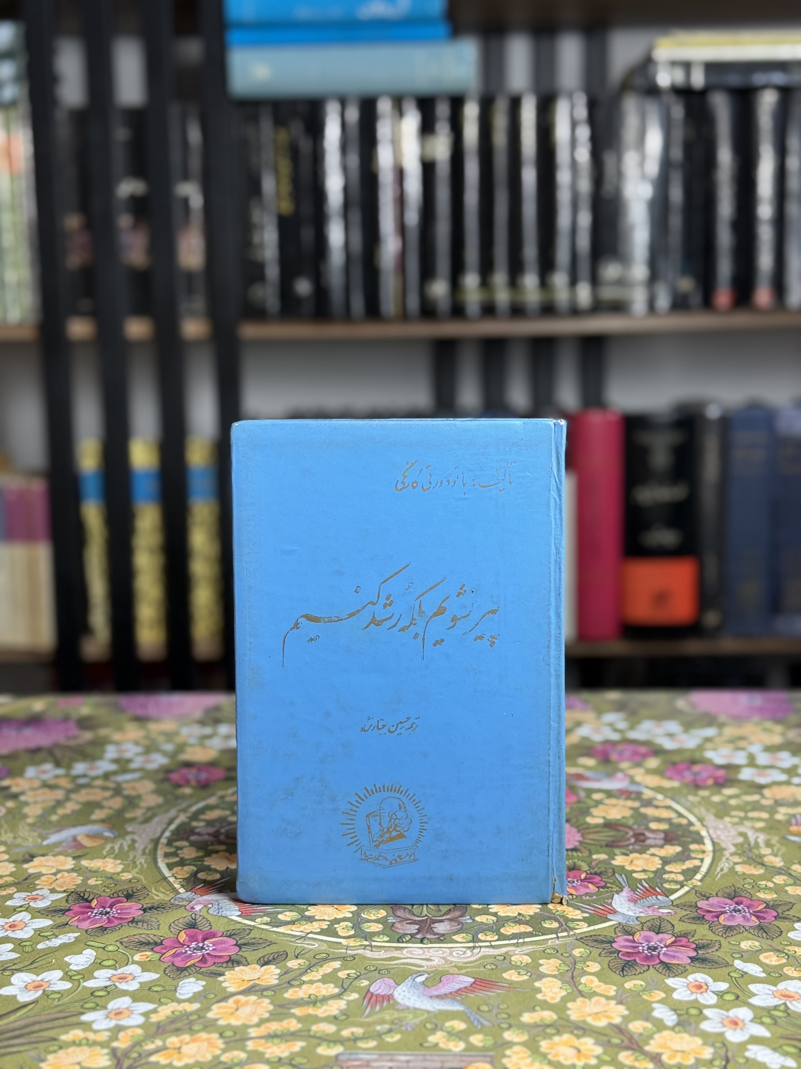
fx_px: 1481
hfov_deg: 30.3
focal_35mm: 48
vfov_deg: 39.7
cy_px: 534
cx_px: 400
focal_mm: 6.76
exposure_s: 1/100
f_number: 1.78
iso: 100
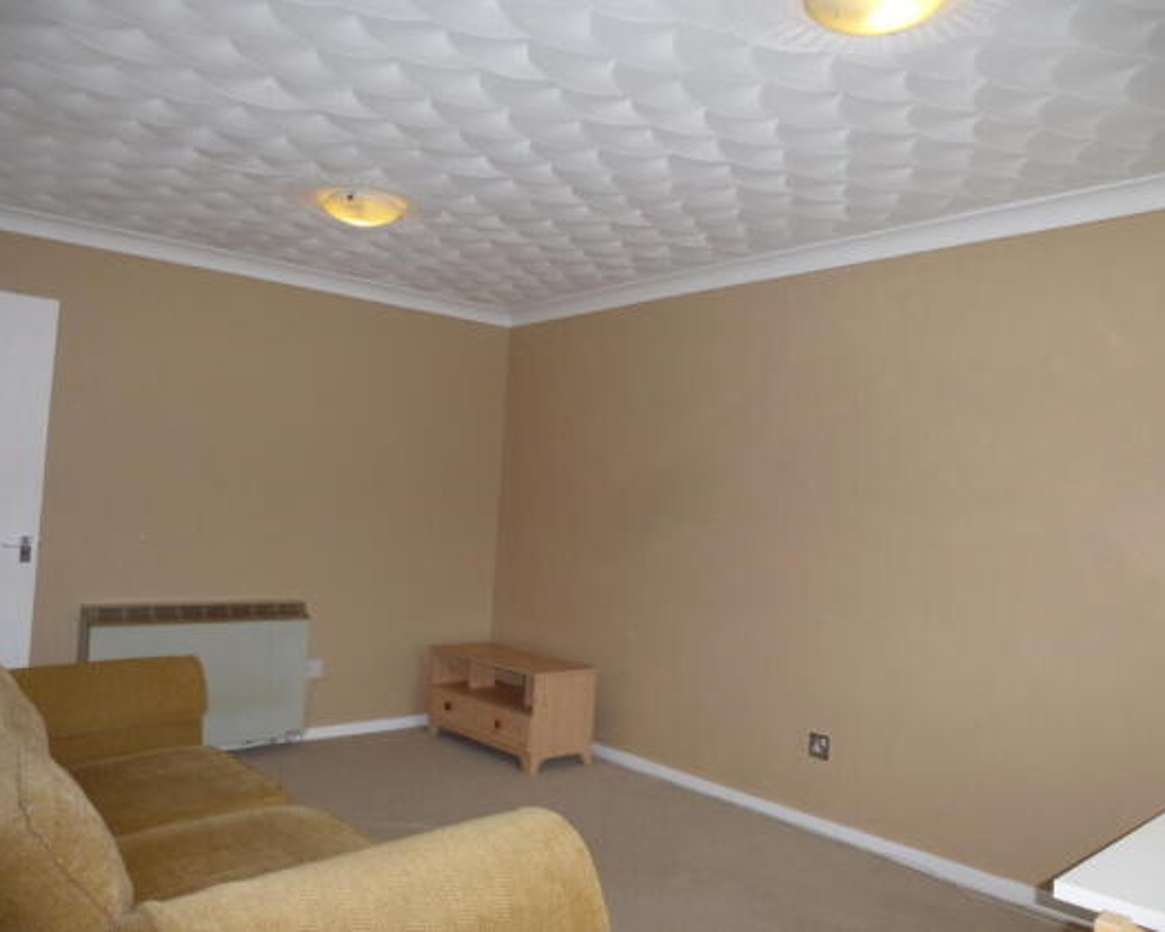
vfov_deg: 54.9
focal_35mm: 26
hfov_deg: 66.0
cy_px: 449
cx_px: 591
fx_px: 896
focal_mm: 4.3
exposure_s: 1/60
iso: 250
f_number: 3.3
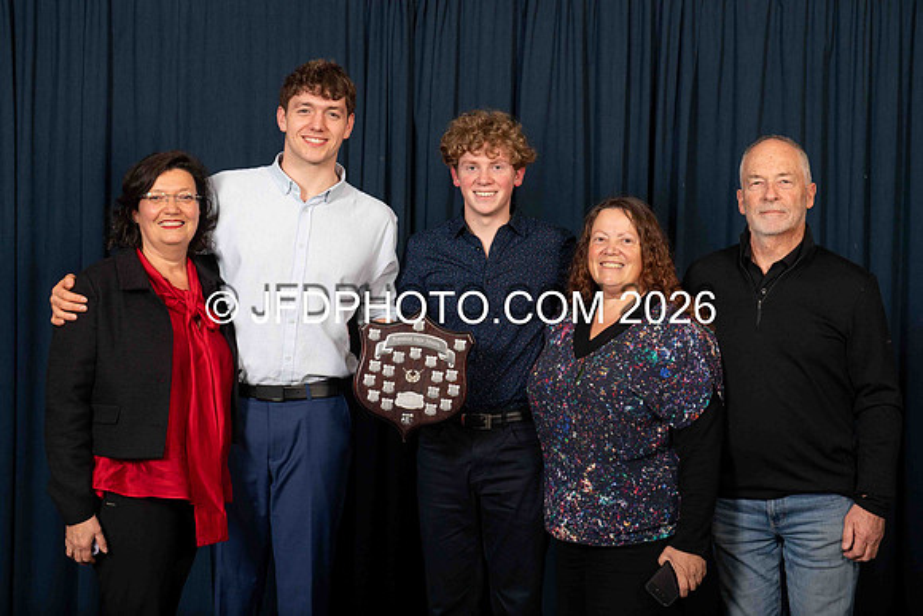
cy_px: 292
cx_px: 457
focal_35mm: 64
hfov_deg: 31.3
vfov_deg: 21.2
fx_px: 1646
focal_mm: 60
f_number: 5.6
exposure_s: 1/250
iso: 125
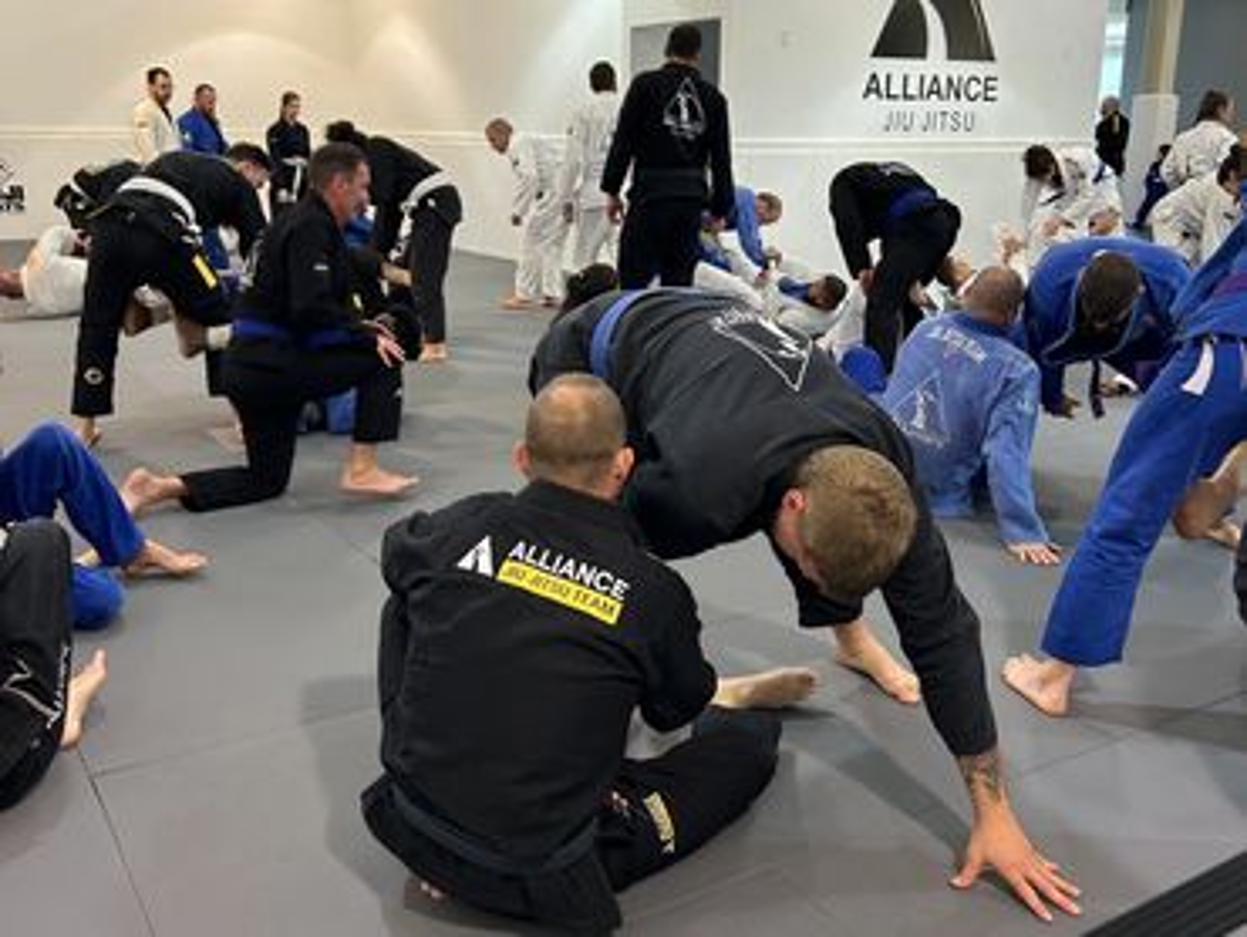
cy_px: 468
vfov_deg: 53.1
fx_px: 937
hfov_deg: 67.3
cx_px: 624
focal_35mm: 26
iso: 80
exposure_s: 1/60
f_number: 1.5
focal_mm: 5.7
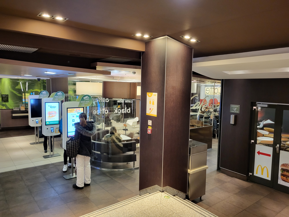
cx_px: 144
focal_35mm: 26
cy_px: 108
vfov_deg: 53.1
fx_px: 217
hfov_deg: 67.3
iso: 500
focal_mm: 5.4
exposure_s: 1/50
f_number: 1.8
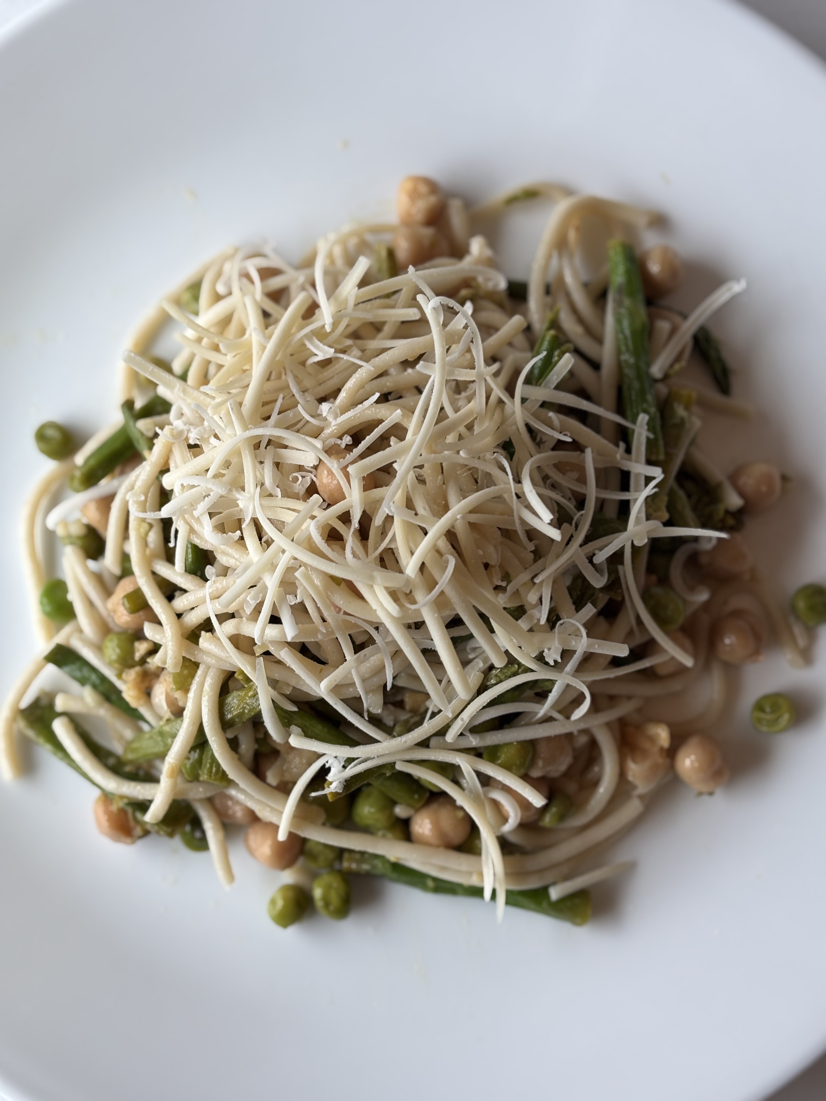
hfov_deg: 28.0
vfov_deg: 36.8
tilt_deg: -83.5
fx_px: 1654
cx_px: 413
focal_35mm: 52
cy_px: 550
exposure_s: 1/75
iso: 50
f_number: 1.6
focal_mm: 5.96
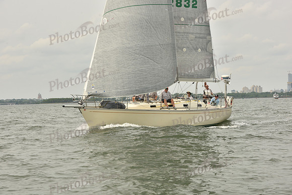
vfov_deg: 19.5
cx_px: 146
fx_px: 568
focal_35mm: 70
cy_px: 98
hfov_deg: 28.8
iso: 250
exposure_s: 1/640
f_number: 9
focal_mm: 70
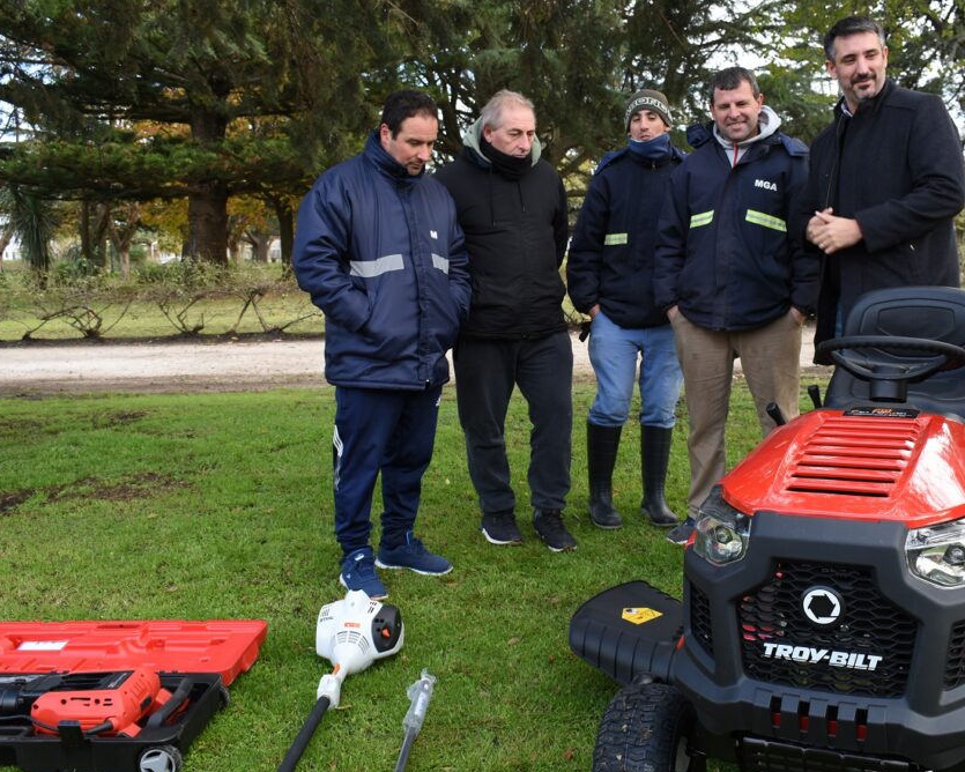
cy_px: 384
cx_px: 540
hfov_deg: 47.8
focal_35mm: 38
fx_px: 1085
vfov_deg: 39.2
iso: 200
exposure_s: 1/90
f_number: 5.6
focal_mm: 22
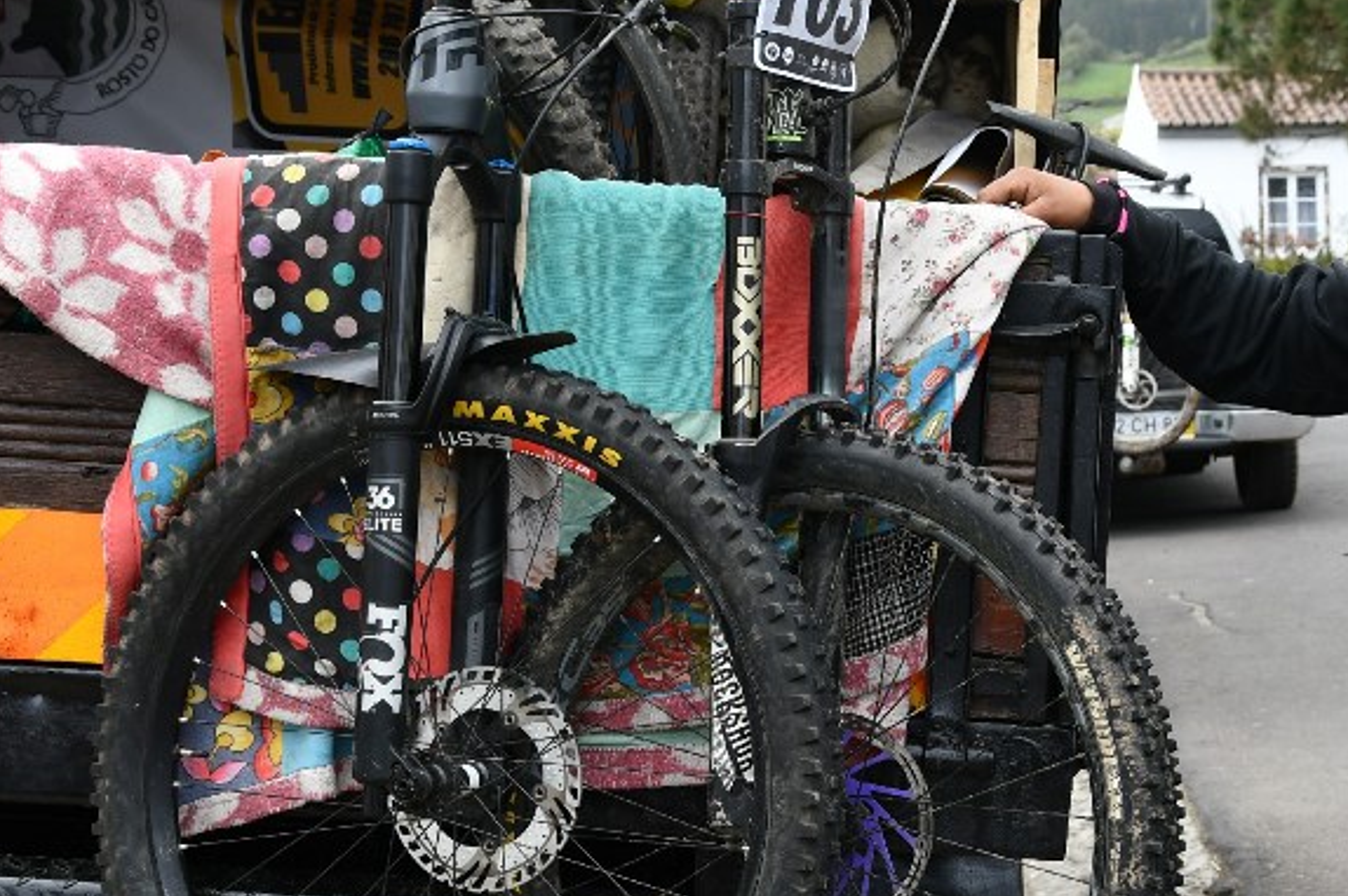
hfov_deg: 22.2
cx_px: 991
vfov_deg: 15.0
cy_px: 441
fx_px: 3405
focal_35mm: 91
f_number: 7.1
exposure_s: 1/250
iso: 200
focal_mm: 34
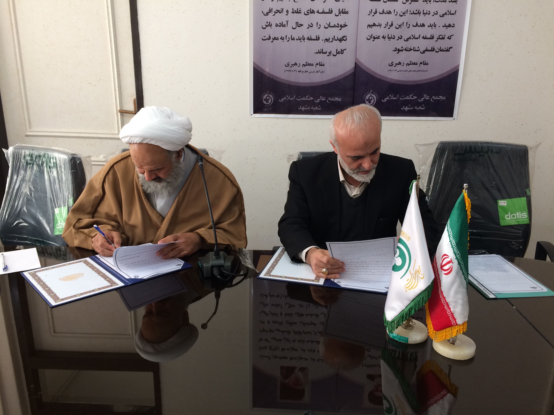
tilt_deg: -16.3
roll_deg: -0.1
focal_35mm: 29
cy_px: 208
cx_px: 277
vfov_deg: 48.2
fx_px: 464
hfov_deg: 61.7
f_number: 2.2
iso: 32
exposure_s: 1/33
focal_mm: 4.15
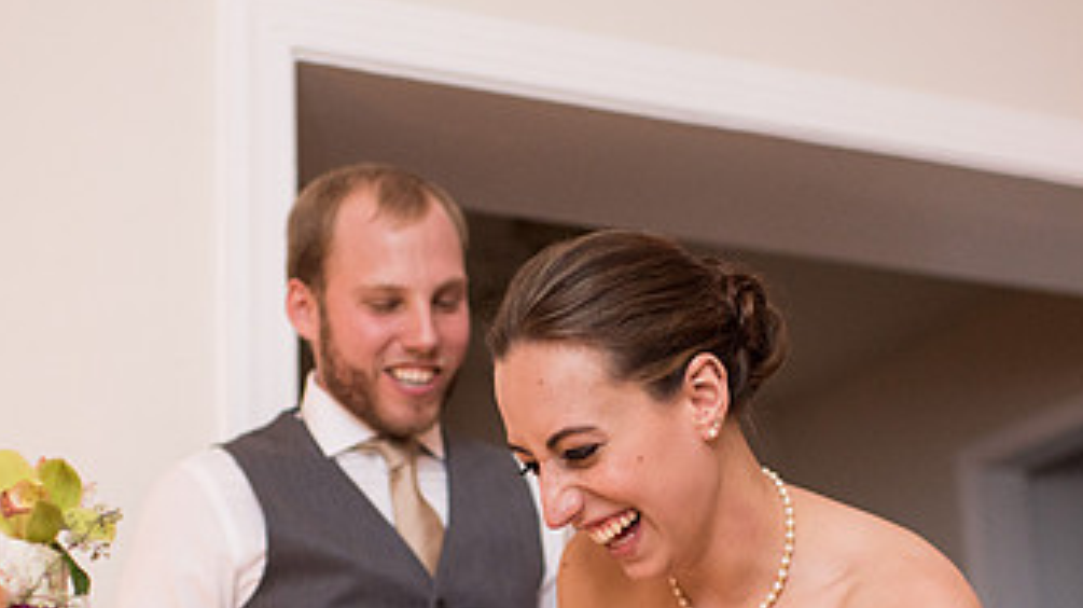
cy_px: 556
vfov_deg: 17.4
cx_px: 495
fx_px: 1952
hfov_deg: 31.0
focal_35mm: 68
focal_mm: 35
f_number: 2
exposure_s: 1/200
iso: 1000
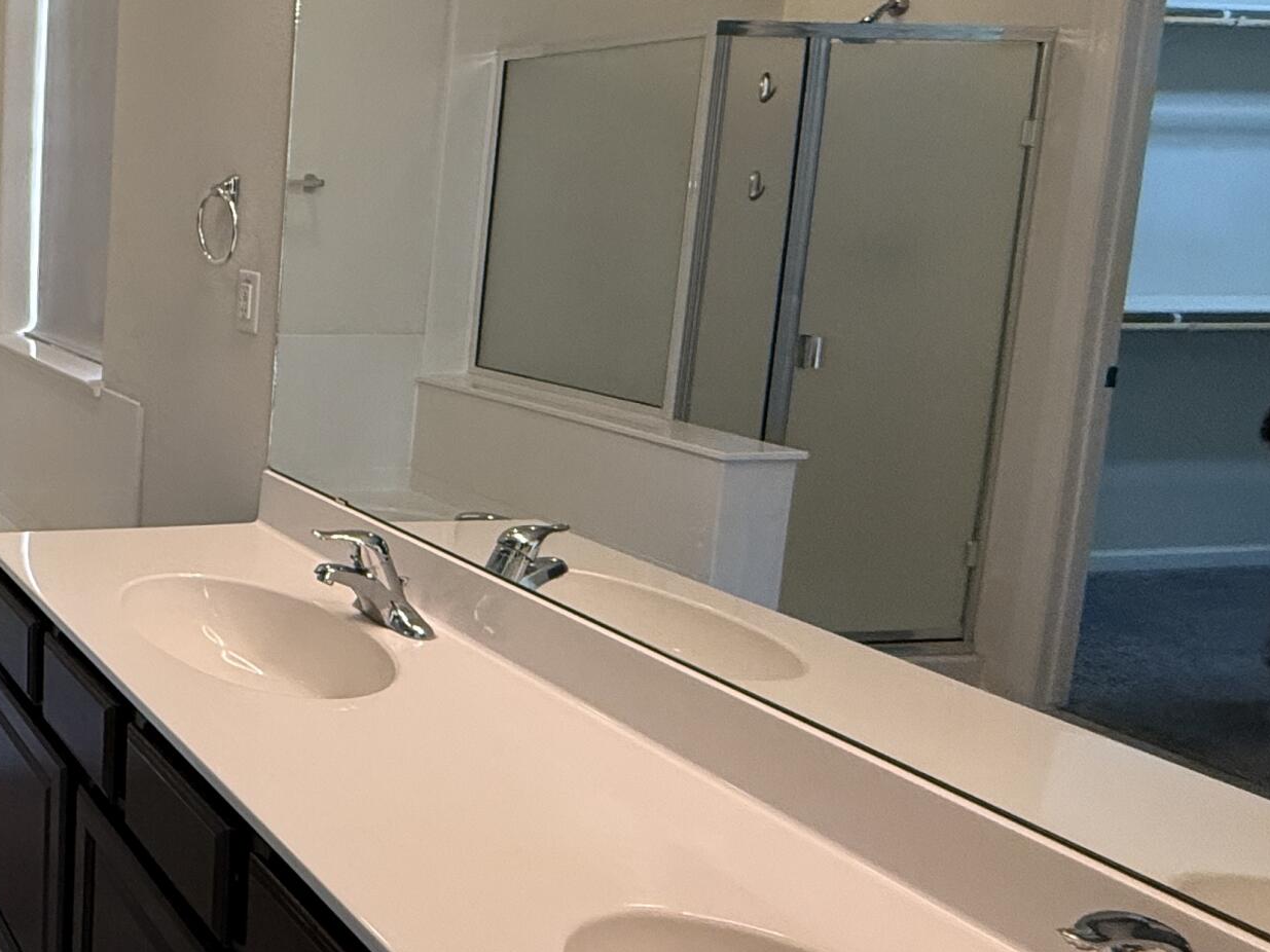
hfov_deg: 39.5
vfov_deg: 41.1
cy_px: 301
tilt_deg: -5.2
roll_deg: -0.3
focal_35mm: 34
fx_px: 1247
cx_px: -243
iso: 250
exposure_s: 1/120
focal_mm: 2.22
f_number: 2.2
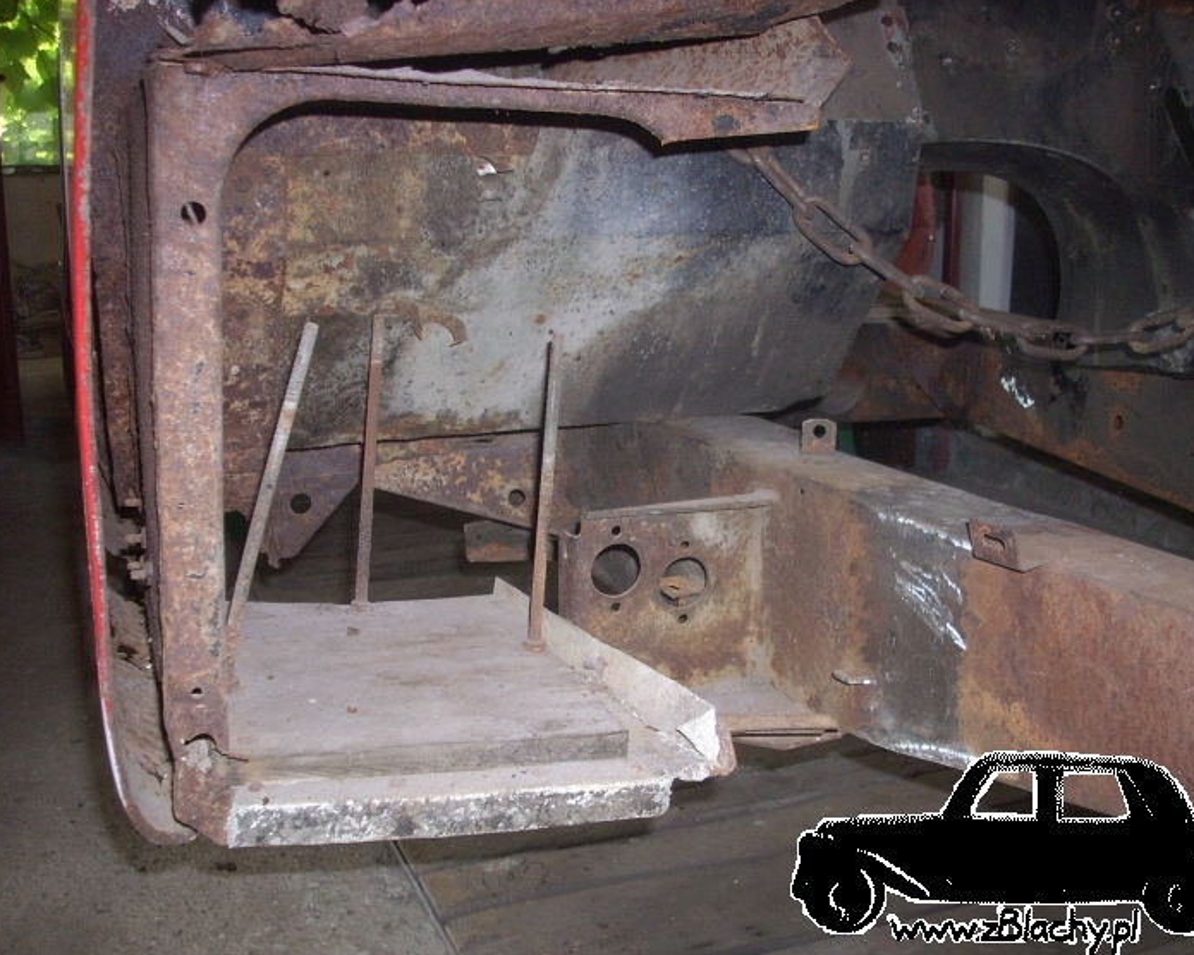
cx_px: 634
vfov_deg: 38.2
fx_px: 1378
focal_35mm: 39
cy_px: 480
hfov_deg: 46.8
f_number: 2.8
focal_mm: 6.2
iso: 200
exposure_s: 1/60
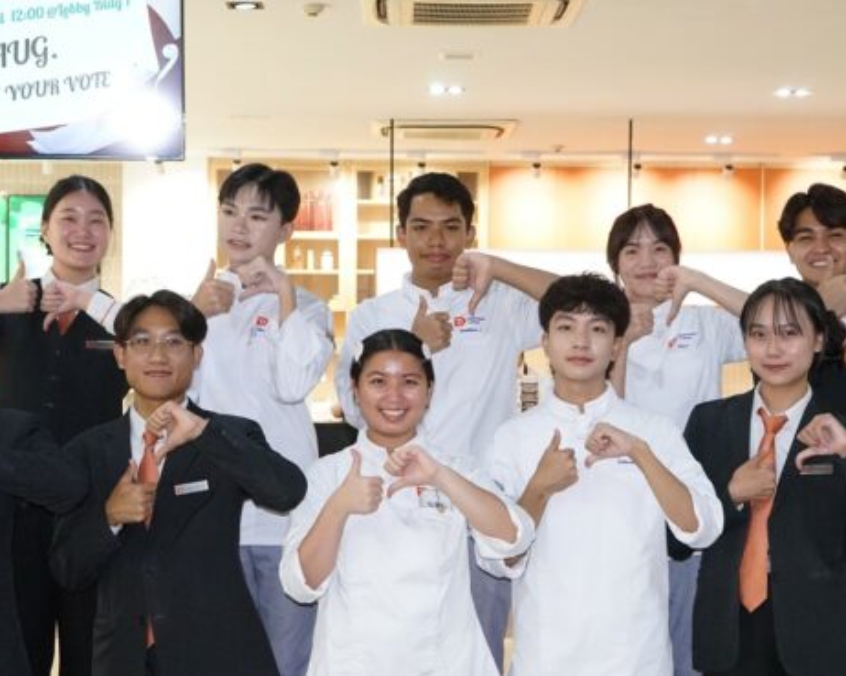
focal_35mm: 64
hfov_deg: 29.6
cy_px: 379
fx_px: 1601
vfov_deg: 23.8
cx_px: 450
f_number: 5.6
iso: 6400
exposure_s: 1/200
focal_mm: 41
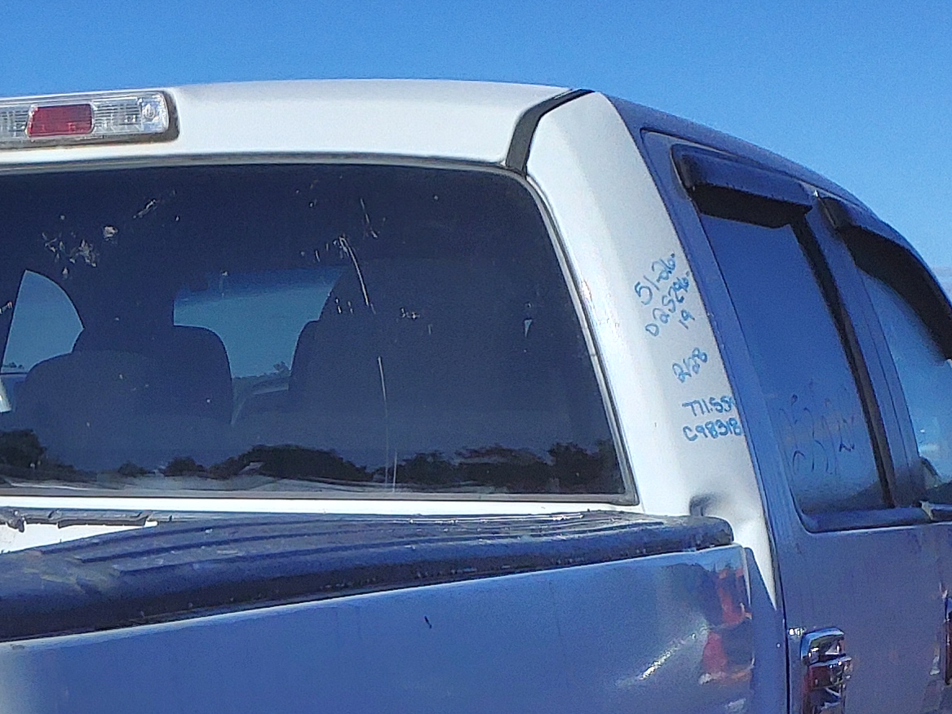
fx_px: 2530
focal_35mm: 92
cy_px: 986
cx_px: -150
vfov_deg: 15.2
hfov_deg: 20.1
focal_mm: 3.58
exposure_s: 1/1843
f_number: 1.9
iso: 40
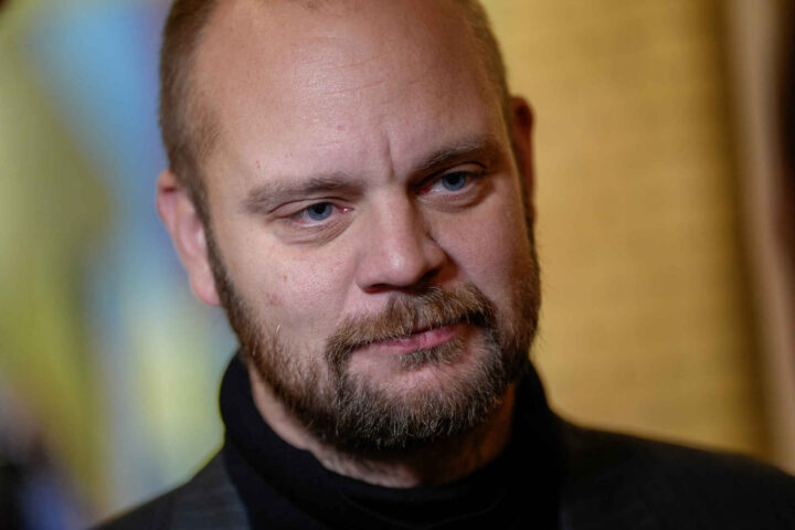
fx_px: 3136
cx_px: 398
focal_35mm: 142
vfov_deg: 9.7
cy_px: 265
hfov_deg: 14.4
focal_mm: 142
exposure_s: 1/160
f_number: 2.8
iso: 1250
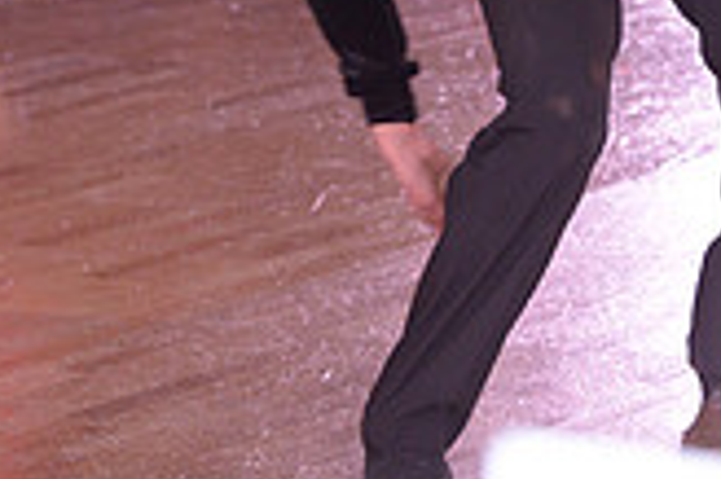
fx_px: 6522
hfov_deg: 6.3
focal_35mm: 326
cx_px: 1007
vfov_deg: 4.2
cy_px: -305
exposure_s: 1/200
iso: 1250
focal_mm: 92
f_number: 5.6
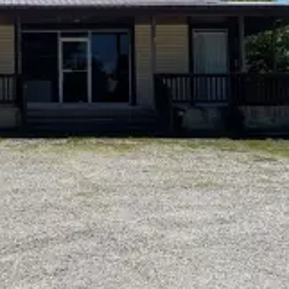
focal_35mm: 57
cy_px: 77
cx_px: -16
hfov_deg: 27.8
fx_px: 538
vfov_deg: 29.6
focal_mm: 4.2
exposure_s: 1/4651
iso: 32
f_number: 1.6
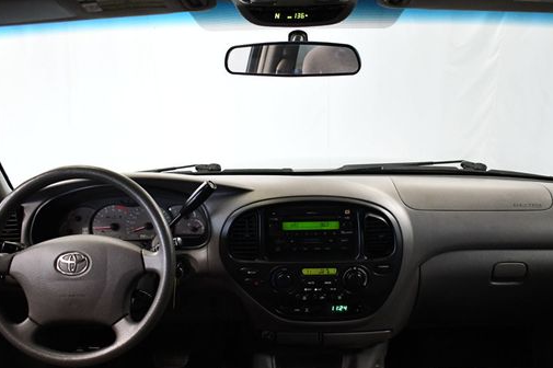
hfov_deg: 50.6
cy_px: 232
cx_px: 304
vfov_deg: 34.8
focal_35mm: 38
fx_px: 583
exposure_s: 1/125
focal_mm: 20
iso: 3200
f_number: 3.5
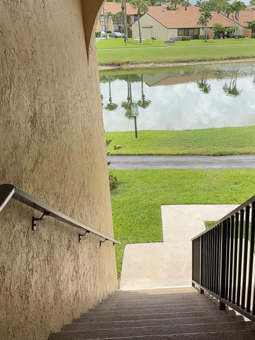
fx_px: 383
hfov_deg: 36.1
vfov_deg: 47.9
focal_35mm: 39
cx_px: 187
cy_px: 176
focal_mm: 5.96
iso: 50
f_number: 1.6
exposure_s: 1/1626
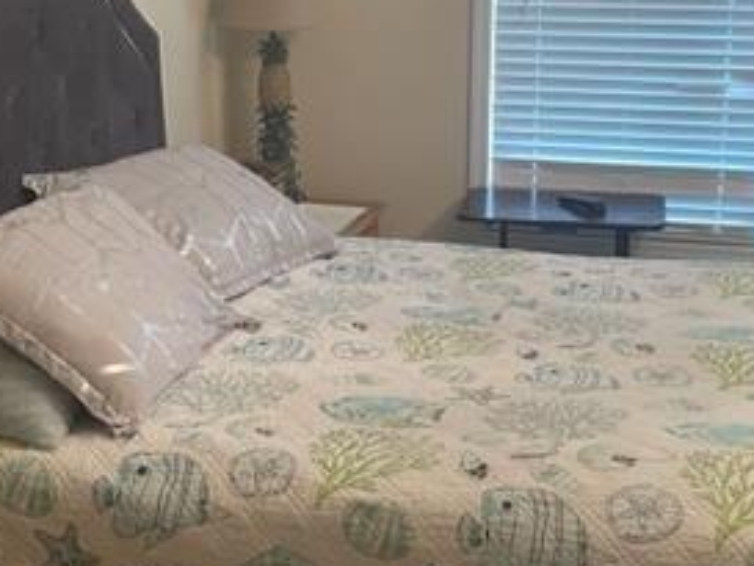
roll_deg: +0.1
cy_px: 207
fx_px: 1329
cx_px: 378
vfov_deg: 24.0
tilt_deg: -11.6
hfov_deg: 31.7
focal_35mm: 61
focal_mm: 4.2
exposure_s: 1/60
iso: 100
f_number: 1.6
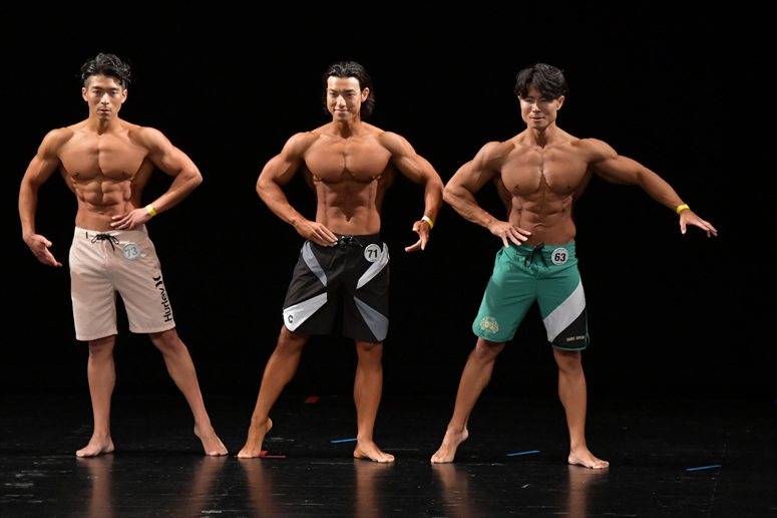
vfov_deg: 4.8
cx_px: 388
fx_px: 6148
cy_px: 259
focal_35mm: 285
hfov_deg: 7.2
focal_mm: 190
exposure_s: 1/400
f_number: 5.6
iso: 3200
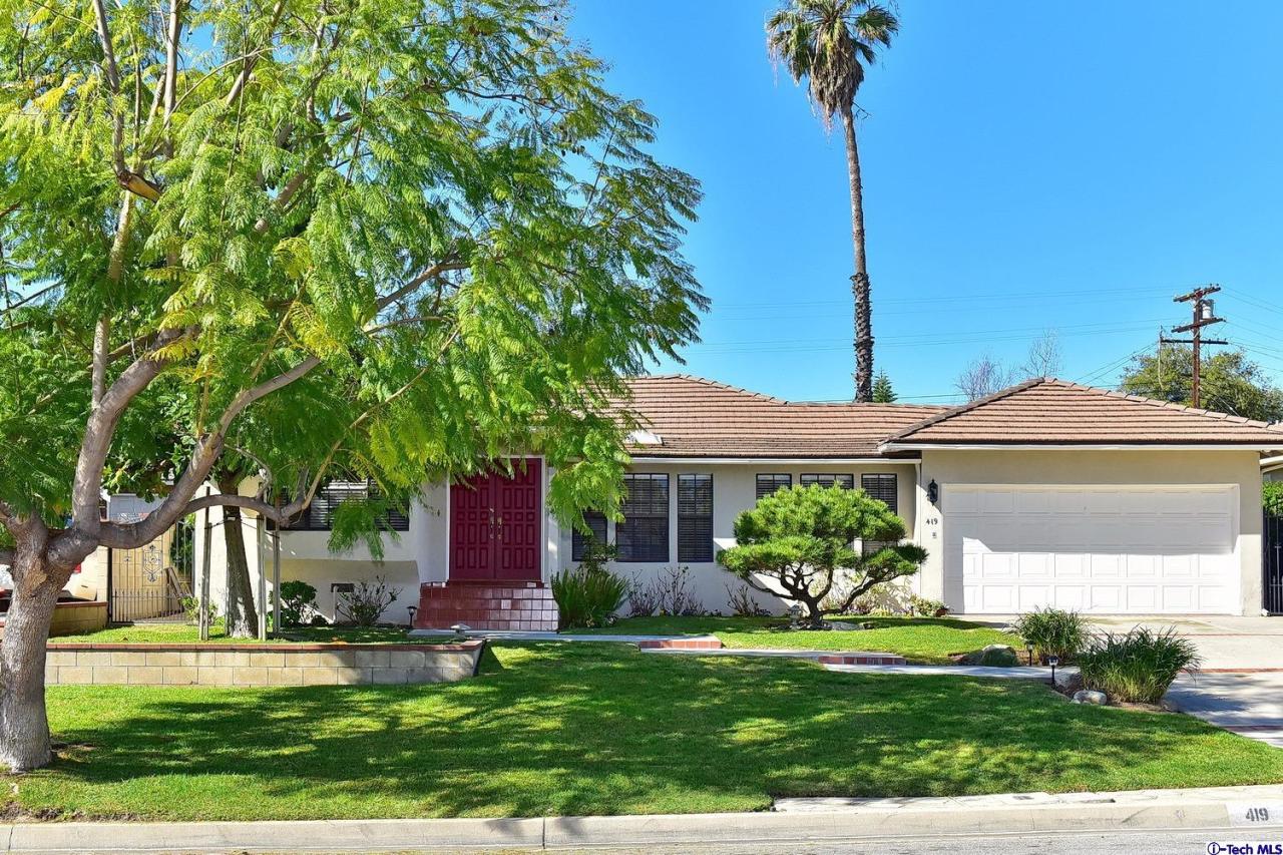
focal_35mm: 38
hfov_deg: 50.7
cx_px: 642
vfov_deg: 35.0
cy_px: 428
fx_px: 1354
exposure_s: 1/3200
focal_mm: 38
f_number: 5.6
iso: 800
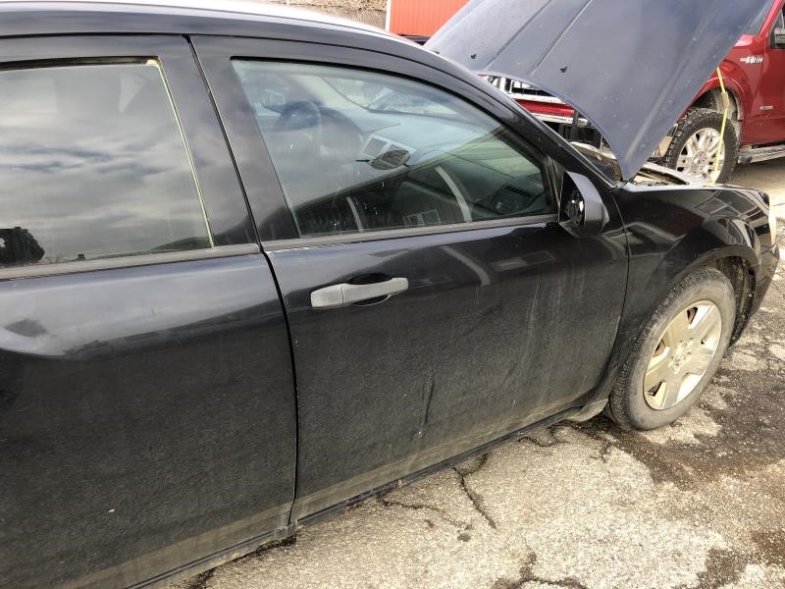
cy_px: 294
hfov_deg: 63.4
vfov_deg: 49.7
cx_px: 392
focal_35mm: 28
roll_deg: -3.1
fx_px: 635
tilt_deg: -20.8
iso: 20
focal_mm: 3.99
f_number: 1.8
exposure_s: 1/138
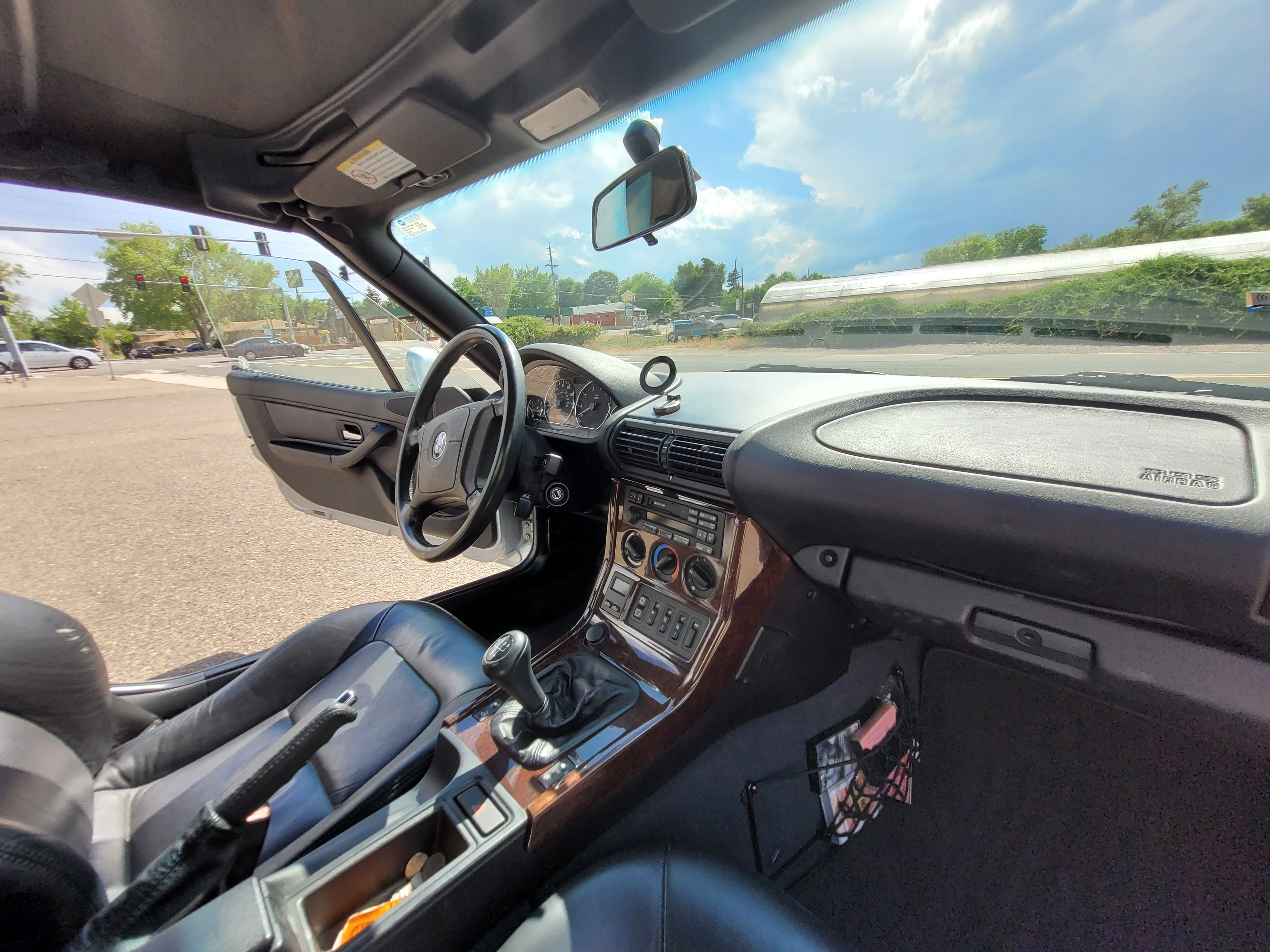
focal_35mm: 13
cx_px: 635
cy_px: 476
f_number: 2.2
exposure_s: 1/476
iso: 40
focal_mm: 1.74
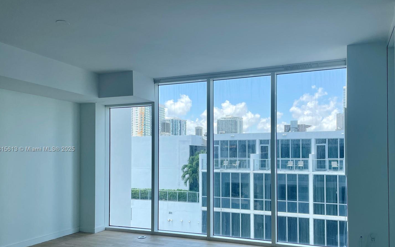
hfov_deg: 61.2
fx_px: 334
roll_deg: -0.3
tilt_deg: +0.9
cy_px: 149
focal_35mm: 31
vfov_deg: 40.4
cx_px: 208
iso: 32
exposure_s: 1/720
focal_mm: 4.2
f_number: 1.6
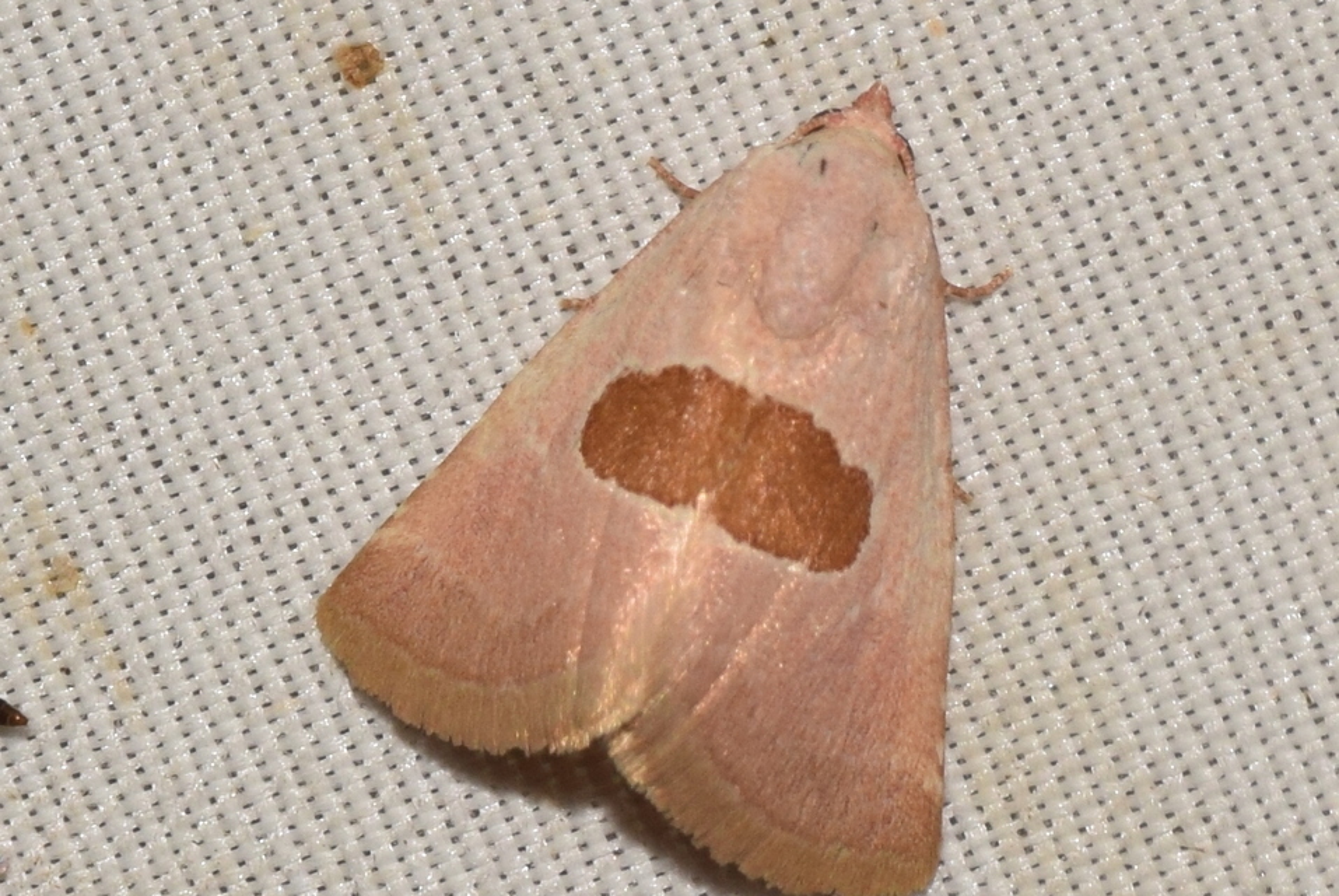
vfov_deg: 6.6
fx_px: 7818
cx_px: 670
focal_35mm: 210
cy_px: 448
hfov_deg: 9.8
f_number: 14
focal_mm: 140
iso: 200
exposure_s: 1/160
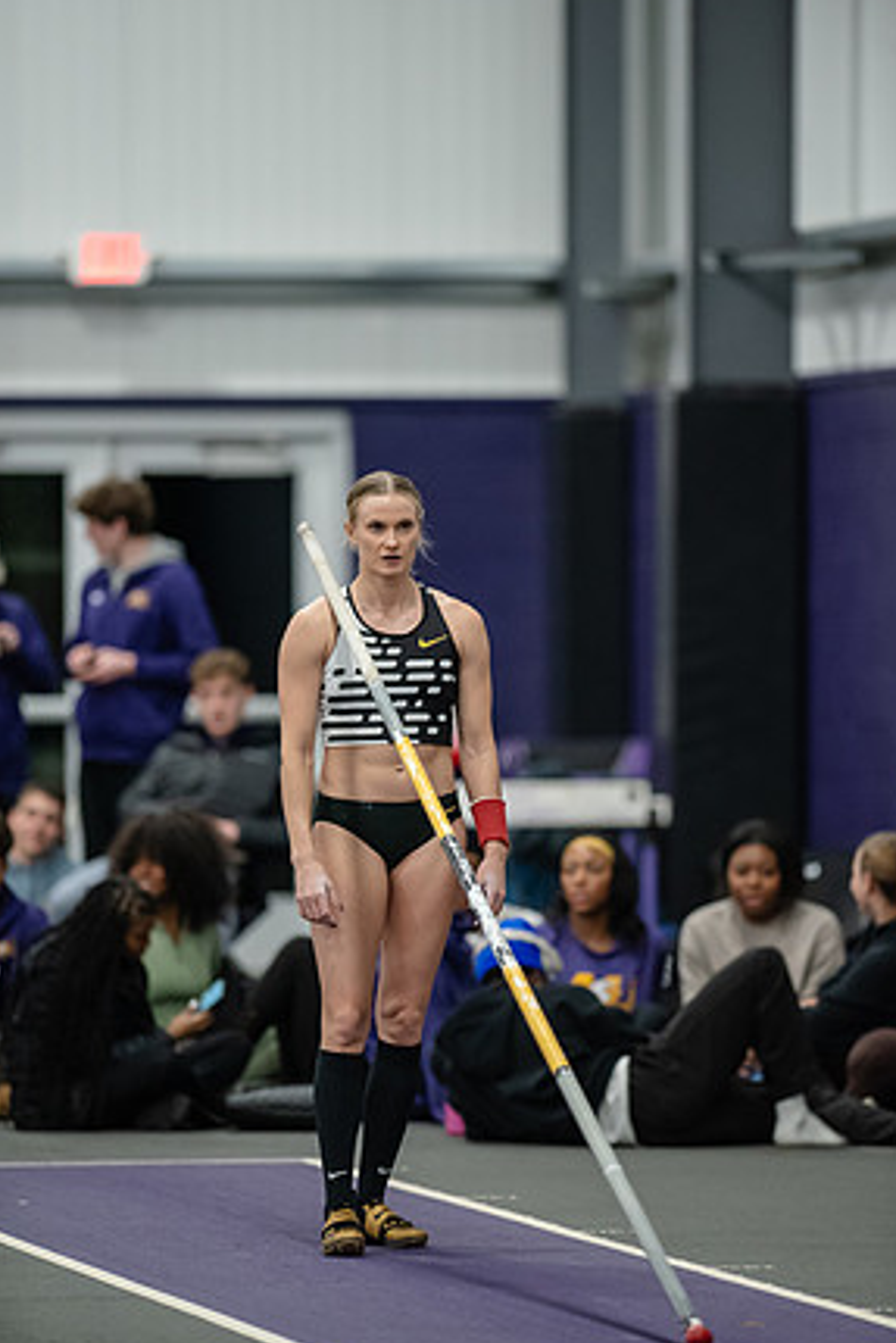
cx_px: 459
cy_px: 693
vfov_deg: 6.6
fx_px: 11712
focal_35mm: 314
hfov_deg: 4.4
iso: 5000
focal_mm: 300
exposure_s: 1/400
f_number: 2.8
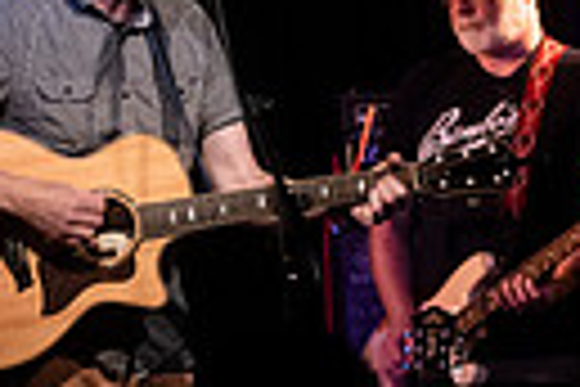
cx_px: 4
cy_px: -56
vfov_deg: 3.8
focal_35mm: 360
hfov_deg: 5.7
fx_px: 5800
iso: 2000
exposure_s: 1/125
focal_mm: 80
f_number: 3.2
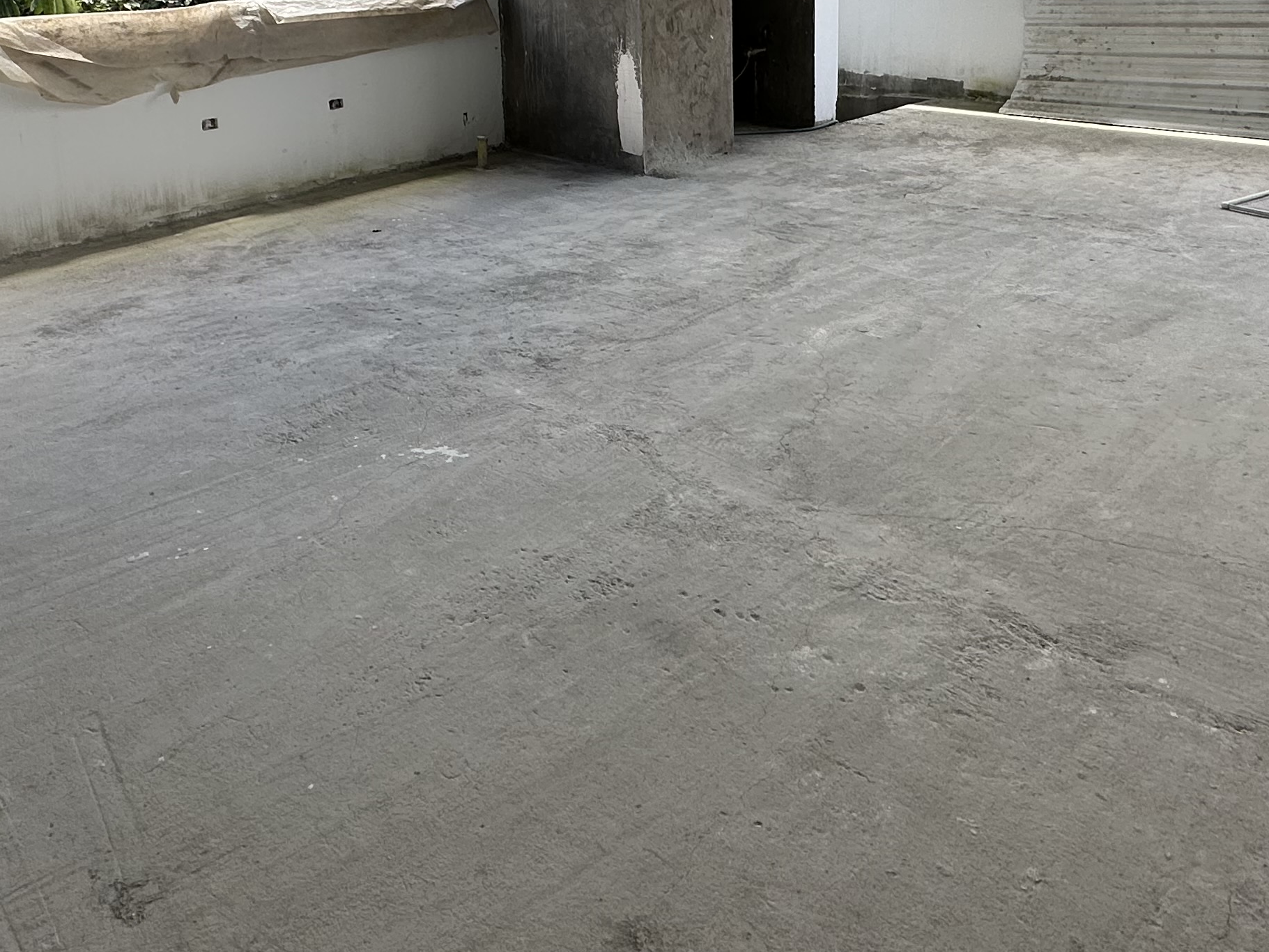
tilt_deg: -9.9
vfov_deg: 42.8
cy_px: 152
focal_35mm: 31
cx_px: 590
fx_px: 1137
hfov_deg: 58.3
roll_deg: +2.1
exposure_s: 1/268
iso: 40
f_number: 2.2
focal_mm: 2.22
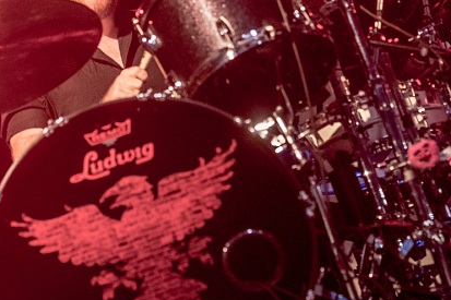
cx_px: 234
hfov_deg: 10.1
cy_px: 52
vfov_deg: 6.7
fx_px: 2555
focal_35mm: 204
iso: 4000
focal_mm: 78
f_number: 2.8
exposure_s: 1/100
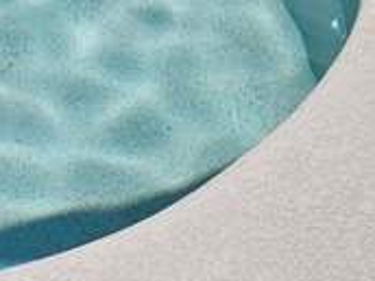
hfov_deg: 17.1
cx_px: -142
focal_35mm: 107
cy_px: -288
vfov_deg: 12.2
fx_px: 1159
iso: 10
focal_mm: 6.3
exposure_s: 1/1027
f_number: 1.7
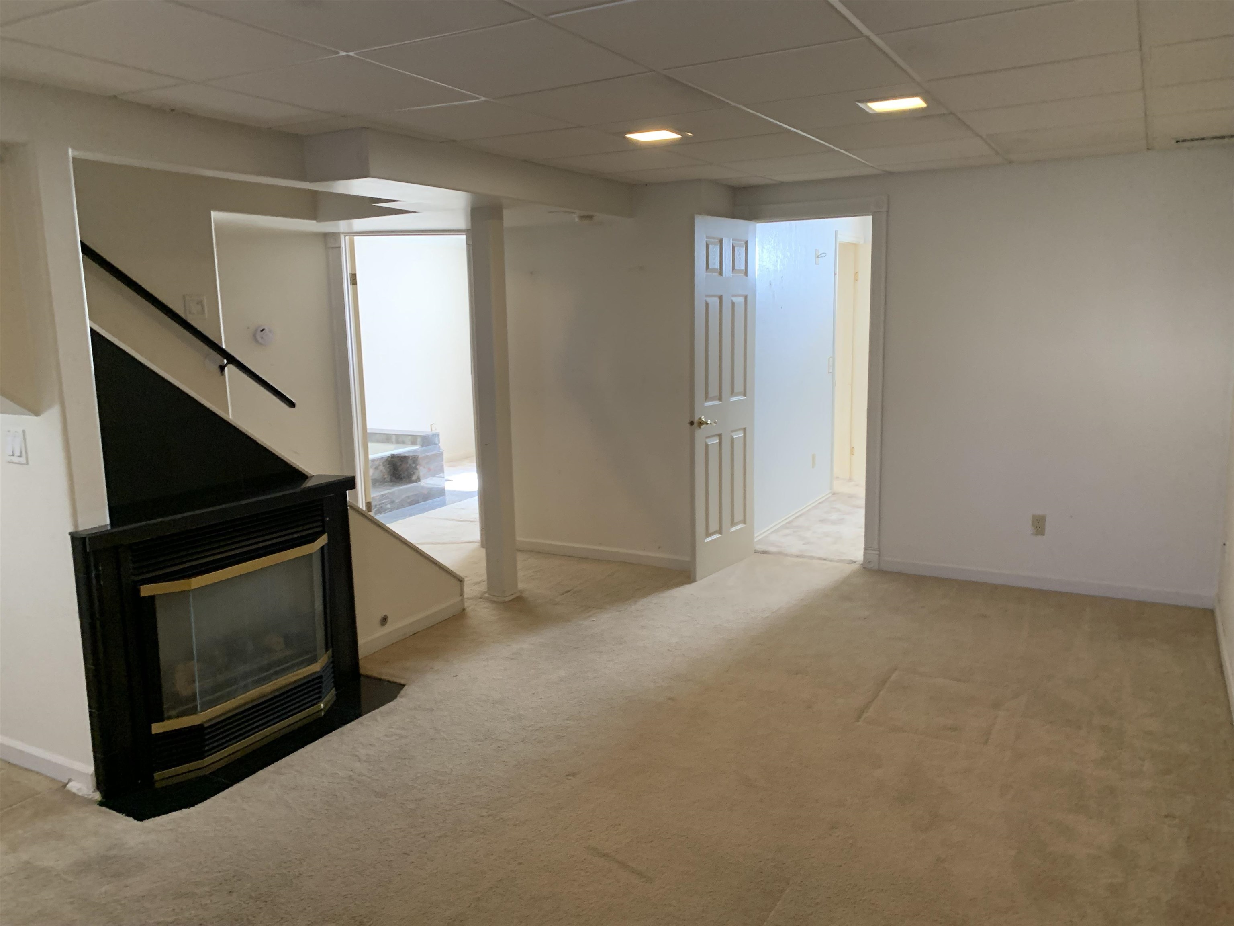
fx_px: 927
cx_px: 617
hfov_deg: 67.3
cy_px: 463
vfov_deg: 53.1
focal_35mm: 26
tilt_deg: -10.2
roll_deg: +2.3
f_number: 1.8
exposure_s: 1/60
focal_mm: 4.25
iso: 250
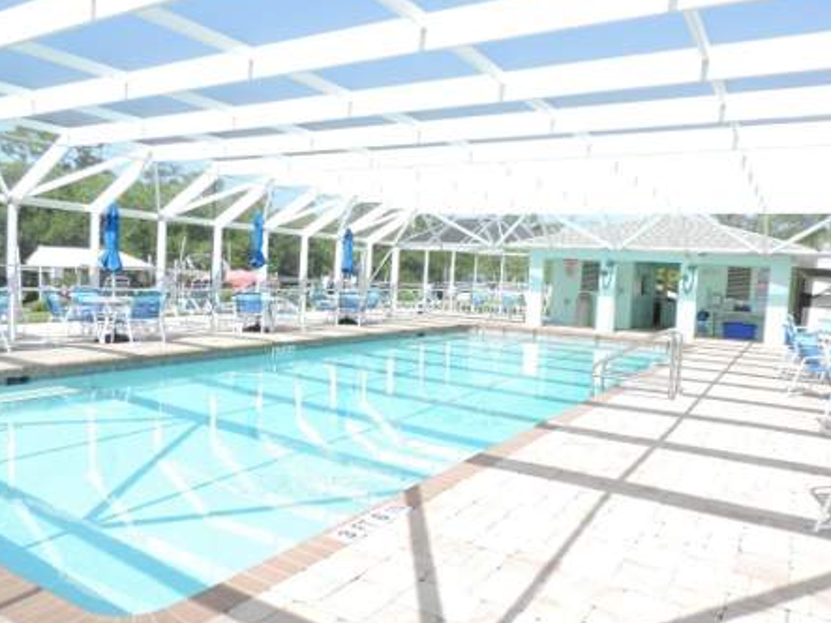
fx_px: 624
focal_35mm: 26
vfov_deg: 53.0
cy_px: 319
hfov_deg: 67.3
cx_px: 413
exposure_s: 1/320
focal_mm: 4.3
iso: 80
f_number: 3
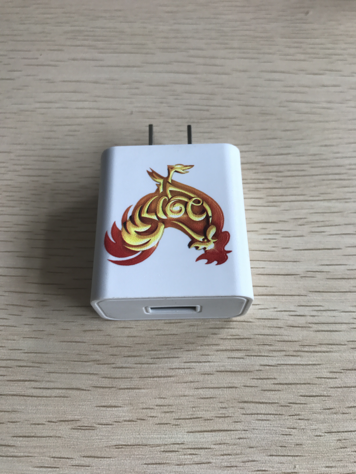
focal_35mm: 28
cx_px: 178
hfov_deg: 49.7
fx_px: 384
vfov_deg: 63.4
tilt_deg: -64.5
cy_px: 237
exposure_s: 1/100
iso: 40
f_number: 1.8
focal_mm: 3.99
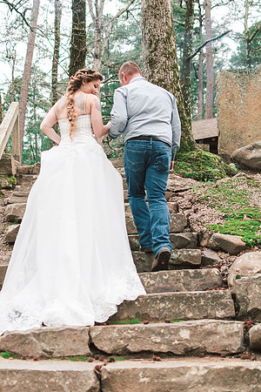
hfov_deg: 26.0
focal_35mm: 52
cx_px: 130
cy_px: 196
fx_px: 565
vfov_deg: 38.2
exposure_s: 1/500
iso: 160
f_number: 2.5
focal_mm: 35
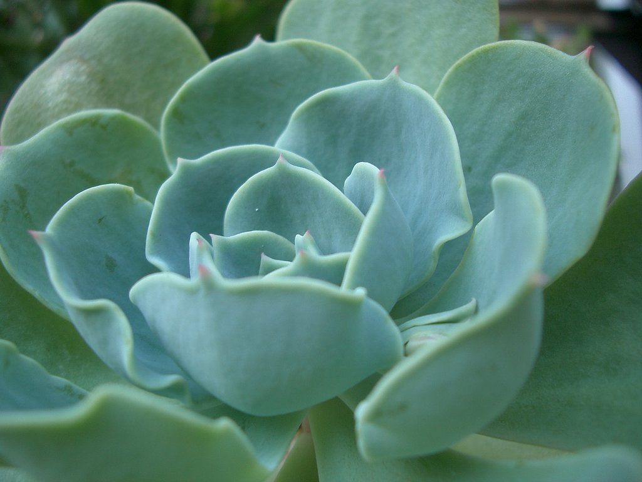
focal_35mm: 35
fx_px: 649
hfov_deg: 52.6
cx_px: 321
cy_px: 241
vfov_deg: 40.7
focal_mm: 5.8
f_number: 2.6
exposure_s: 1/60
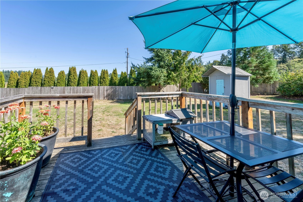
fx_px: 118
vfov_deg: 81.2
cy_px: 101
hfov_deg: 104.3
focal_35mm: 14
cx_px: 152
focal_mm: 14
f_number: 11
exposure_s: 1/2000
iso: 320
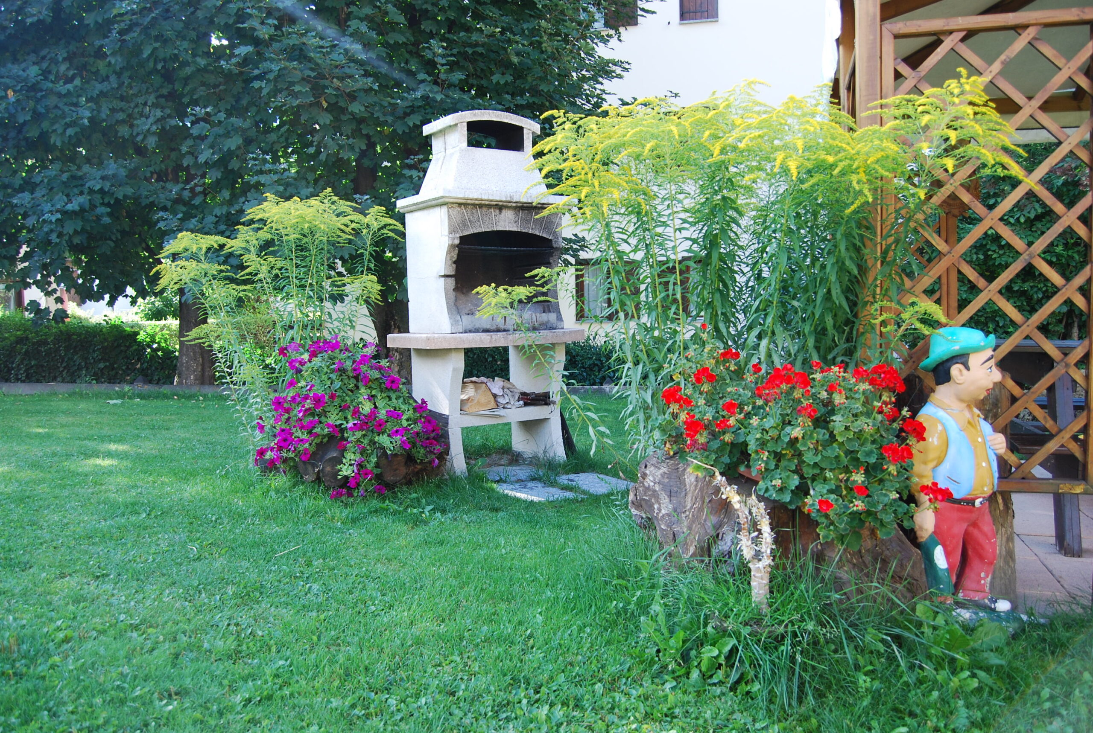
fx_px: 821
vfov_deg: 48.1
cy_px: 366
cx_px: 546
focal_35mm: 27
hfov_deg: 67.3
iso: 200
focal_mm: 18
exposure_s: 1/100
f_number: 5
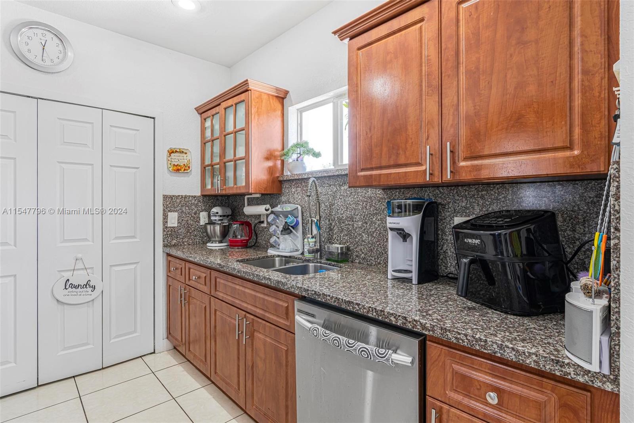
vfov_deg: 67.4
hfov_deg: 90.0
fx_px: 317
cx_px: 317
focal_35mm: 18
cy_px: 212
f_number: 9
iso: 200
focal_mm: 18
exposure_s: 1/3
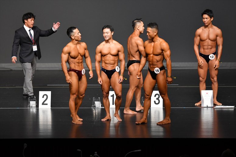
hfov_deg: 9.2
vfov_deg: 6.1
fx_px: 1474
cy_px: 78
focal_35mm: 225
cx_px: 118
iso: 2500
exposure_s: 1/400
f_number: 5.6
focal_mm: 150
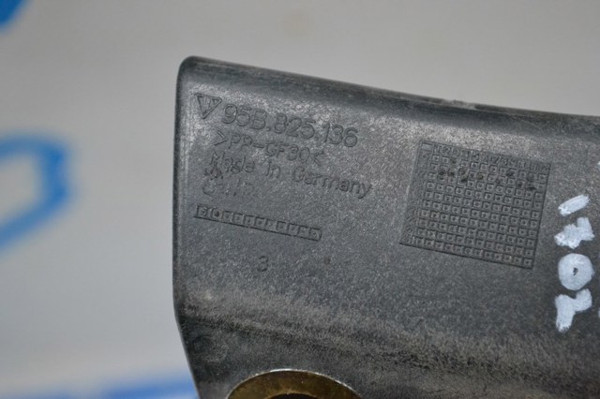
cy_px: 200
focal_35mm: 82
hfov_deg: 24.6
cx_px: 300
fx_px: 1374
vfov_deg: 16.5
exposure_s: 1/200
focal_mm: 55
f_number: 5.6
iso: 3200
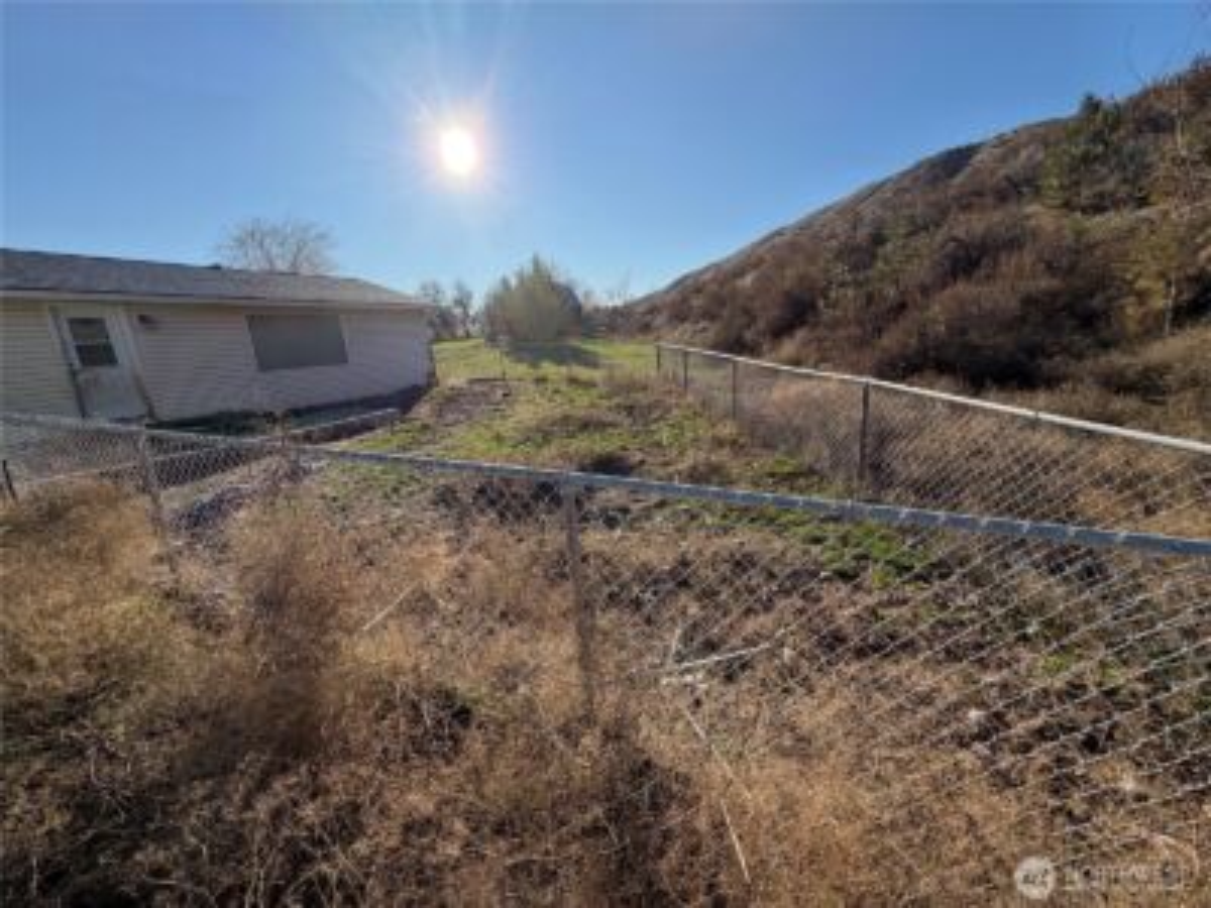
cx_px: 606
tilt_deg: -16.2
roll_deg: +3.9
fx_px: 490
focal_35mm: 14
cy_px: 454
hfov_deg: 102.1
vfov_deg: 85.7
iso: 25
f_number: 2.2
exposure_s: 1/1001
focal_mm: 2.22
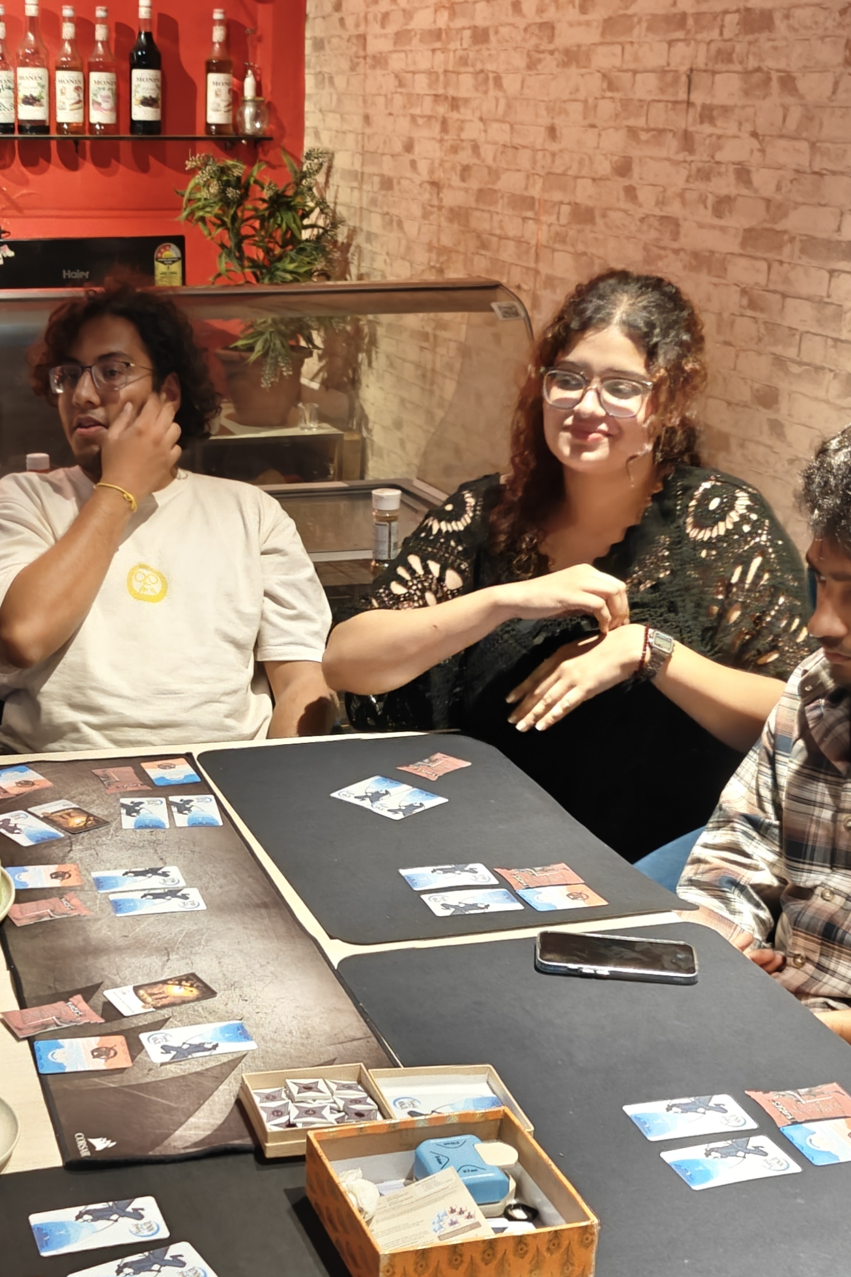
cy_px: 716
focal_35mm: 50
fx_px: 1773
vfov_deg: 39.5
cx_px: 186
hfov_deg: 26.5
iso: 1600
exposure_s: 1/50
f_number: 1.6
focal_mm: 6.06
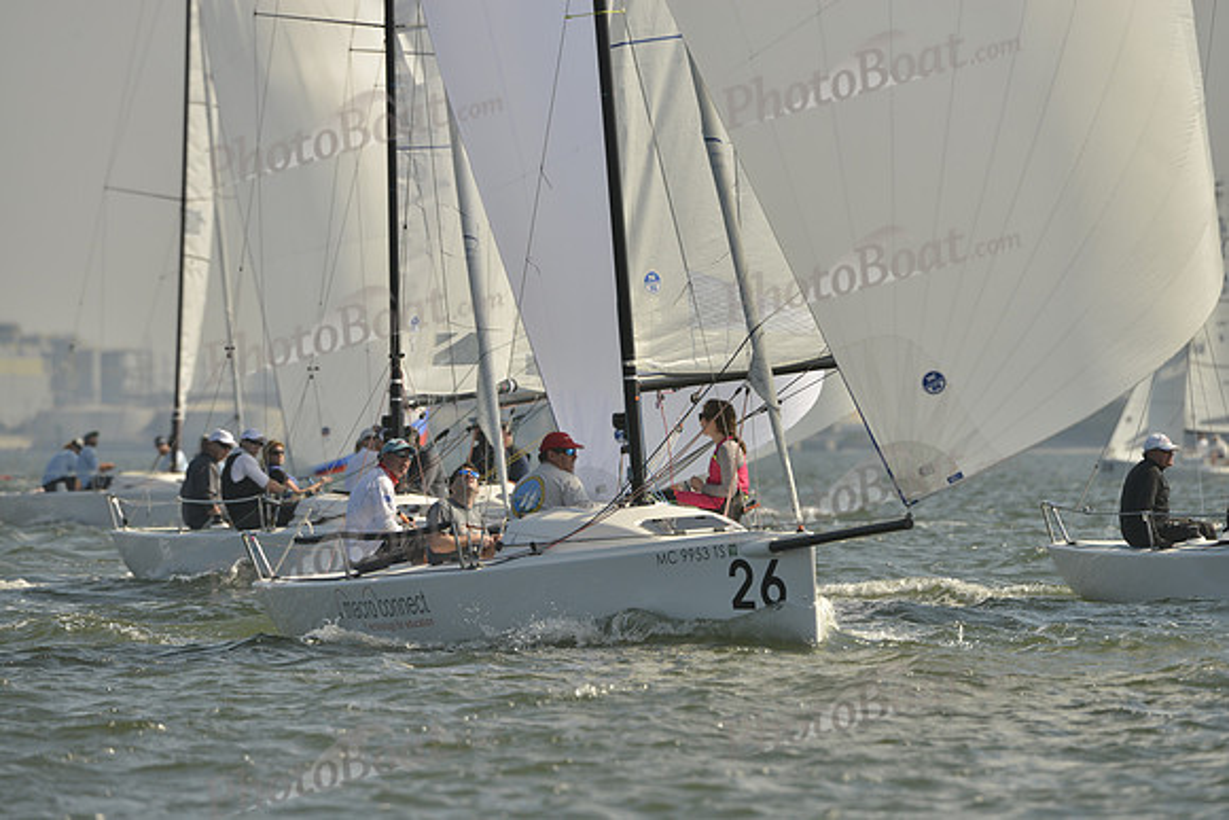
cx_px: 614
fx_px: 13658
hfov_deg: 5.2
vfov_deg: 3.4
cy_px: 410
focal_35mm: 400
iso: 280
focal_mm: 400
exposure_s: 1/1600
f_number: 7.1
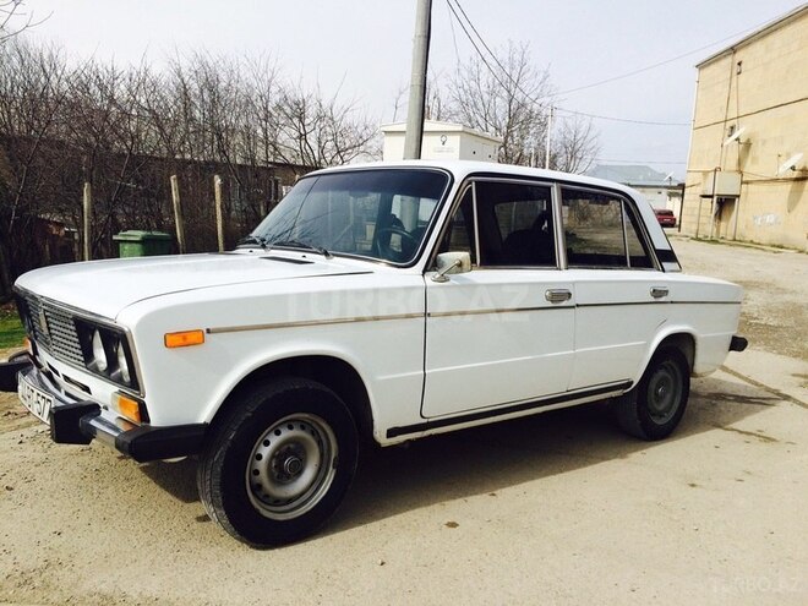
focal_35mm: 29
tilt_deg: -8.9
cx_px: 404
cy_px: 303
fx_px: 677
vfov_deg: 48.2
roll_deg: -1.1
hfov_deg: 61.7
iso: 32
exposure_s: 1/3425
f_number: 2.2
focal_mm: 4.15
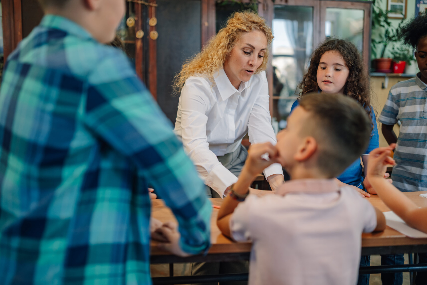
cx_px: 214
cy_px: 142
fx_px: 415
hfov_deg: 54.4
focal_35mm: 35
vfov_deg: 37.9
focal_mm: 35
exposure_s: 1/125
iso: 250
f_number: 1.4
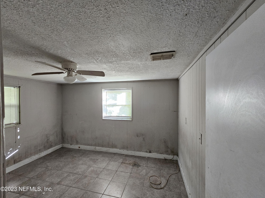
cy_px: 99
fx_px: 100
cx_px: 132
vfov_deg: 89.9
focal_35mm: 13
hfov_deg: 106.2
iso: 500
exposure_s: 1/66
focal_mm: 2.2
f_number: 2.2
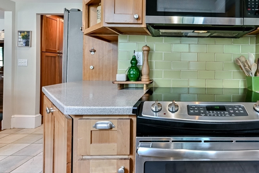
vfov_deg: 56.6
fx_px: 158
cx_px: 180
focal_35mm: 22
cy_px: 65
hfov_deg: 75.1
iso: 1600
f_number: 9
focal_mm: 14
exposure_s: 1/50
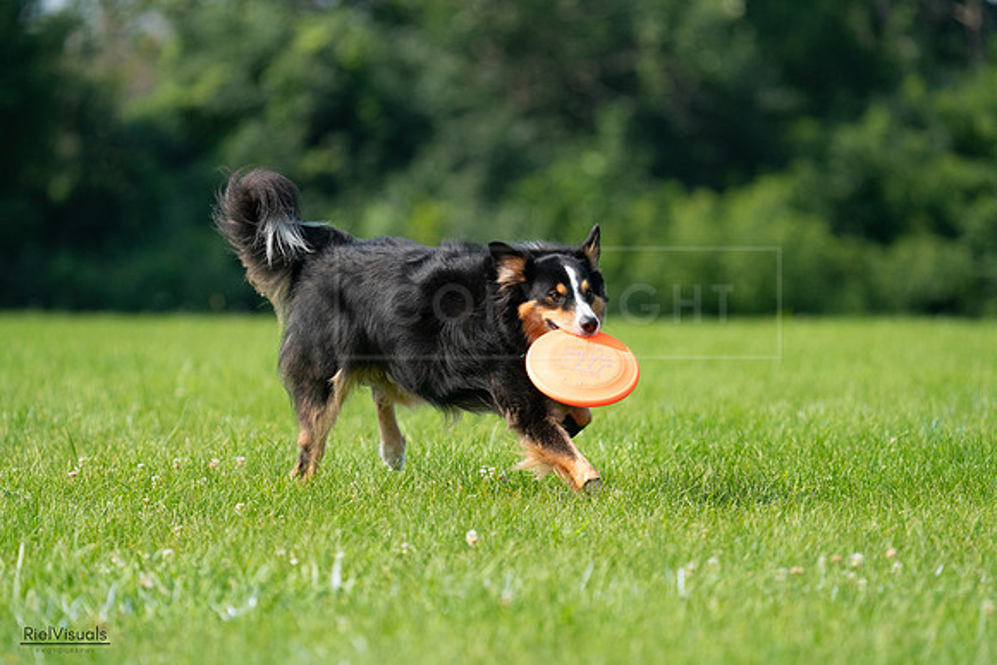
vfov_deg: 3.6
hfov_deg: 5.4
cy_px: 332
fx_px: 10664
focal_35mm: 385
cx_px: 498
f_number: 6.3
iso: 2000
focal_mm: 385
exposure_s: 1/4000
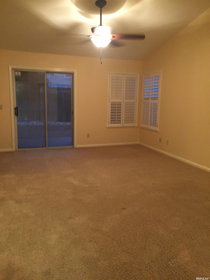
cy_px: 140
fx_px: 235
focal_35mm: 29
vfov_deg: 61.7
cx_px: 105
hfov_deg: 48.2
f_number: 2.2
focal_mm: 4.15
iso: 64
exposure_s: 1/4
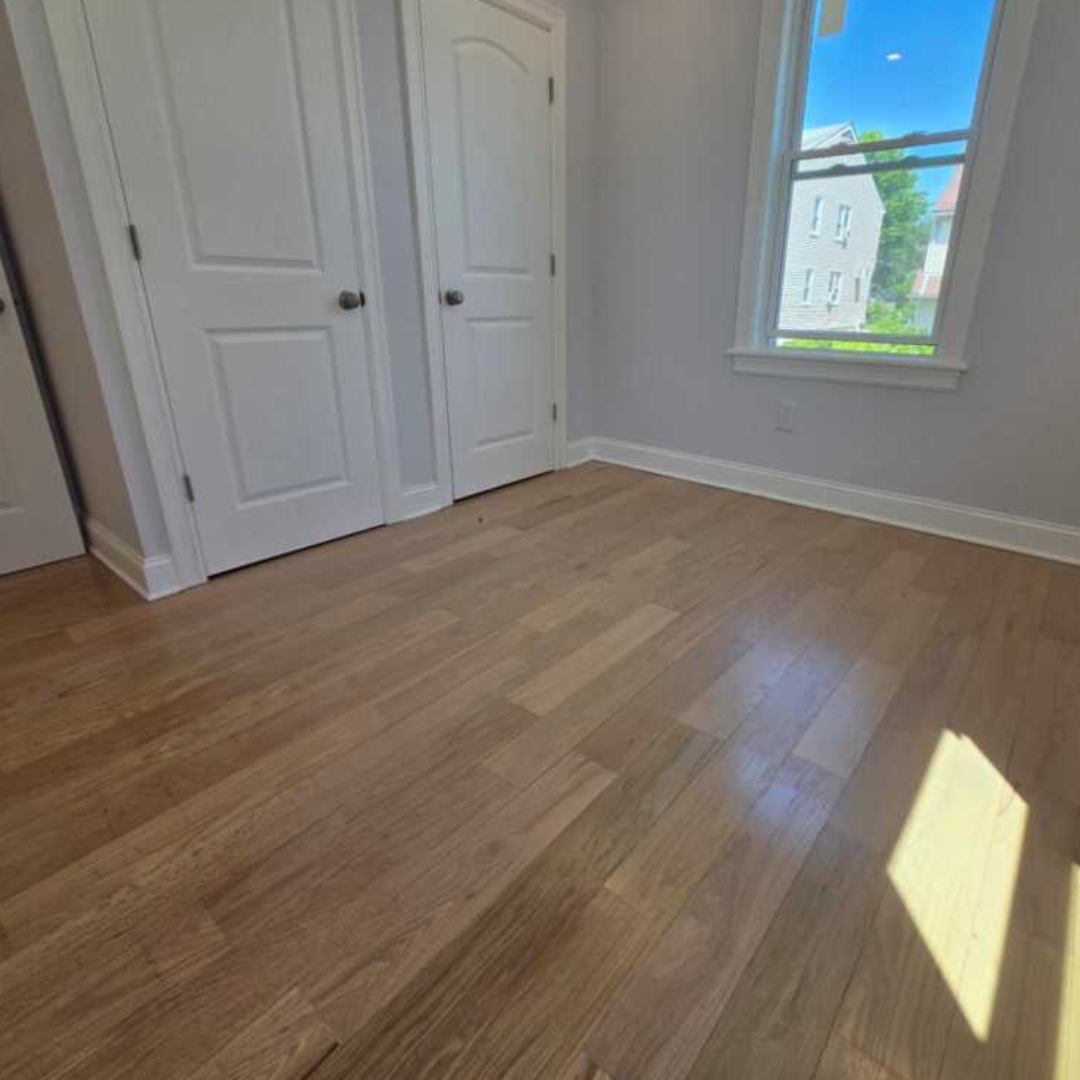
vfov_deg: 87.4
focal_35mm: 16
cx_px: 580
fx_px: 565
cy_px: 530
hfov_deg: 87.3
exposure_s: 1/523
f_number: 2.2
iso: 100
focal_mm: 2.2
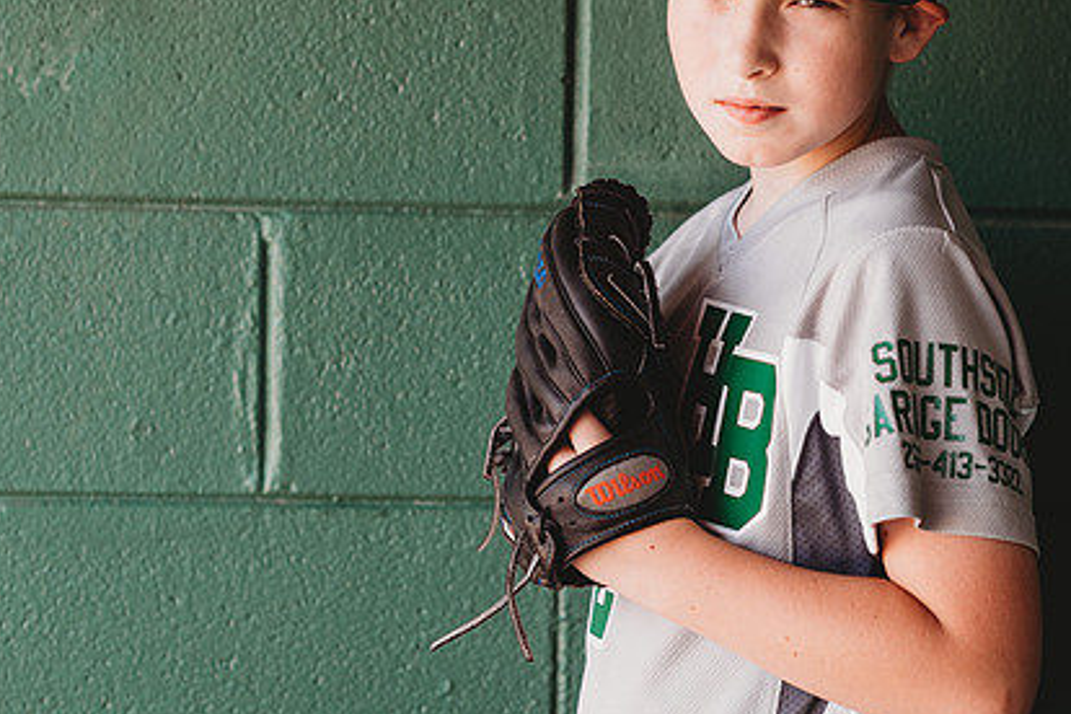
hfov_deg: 17.2
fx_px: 3540
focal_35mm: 119
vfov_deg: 11.5
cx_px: 626
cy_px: 268
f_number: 2.8
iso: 200
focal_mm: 85
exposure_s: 1/250
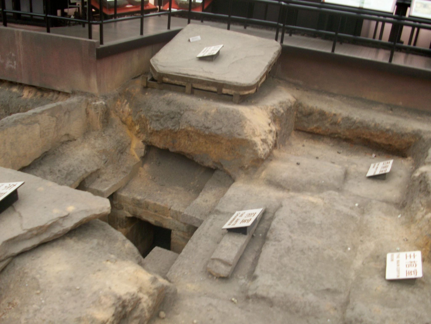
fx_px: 423
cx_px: 216
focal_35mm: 34
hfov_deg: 54.0
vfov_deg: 41.8
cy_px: 162
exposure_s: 1/24.8
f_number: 2.8
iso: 64
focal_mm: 5.7
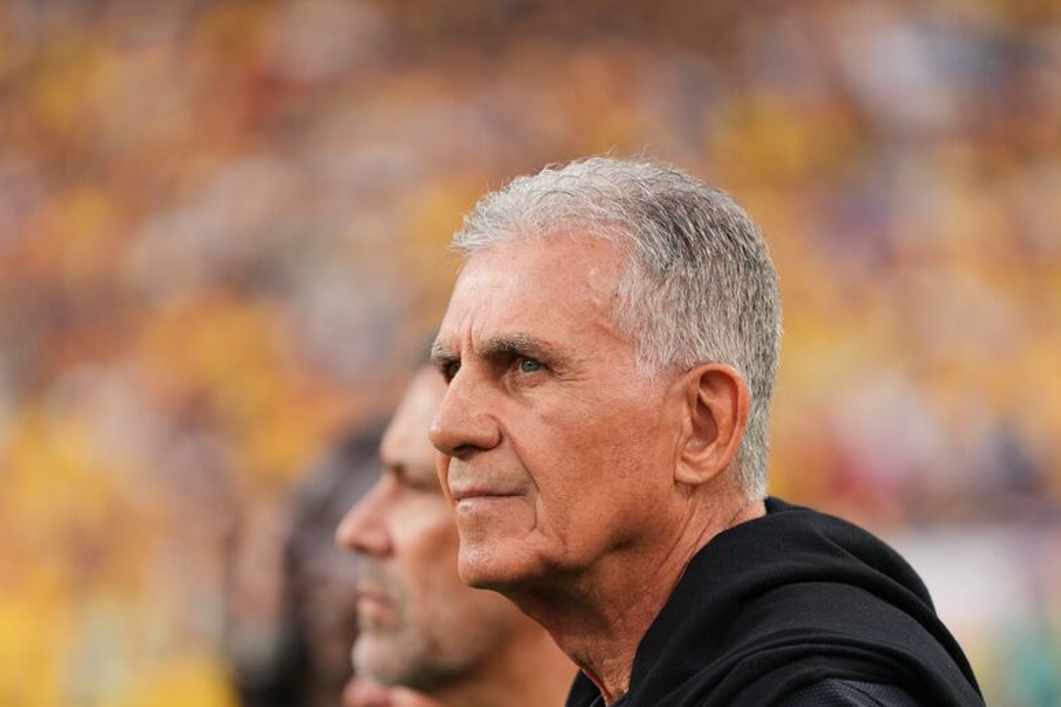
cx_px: 548
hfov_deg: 7.4
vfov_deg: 4.9
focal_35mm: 279
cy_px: 415
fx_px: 8222
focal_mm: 200
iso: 800
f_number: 2.8
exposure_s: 1/1000
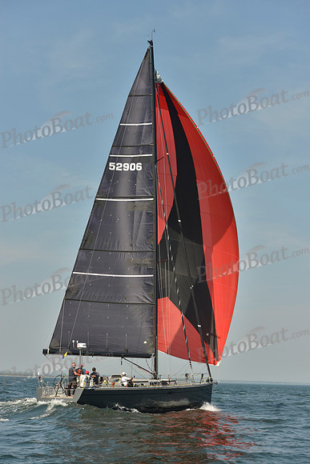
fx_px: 904
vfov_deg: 28.8
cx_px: 155
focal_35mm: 70
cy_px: 232
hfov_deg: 19.5
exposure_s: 1/1250
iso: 200
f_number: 6.3
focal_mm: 70
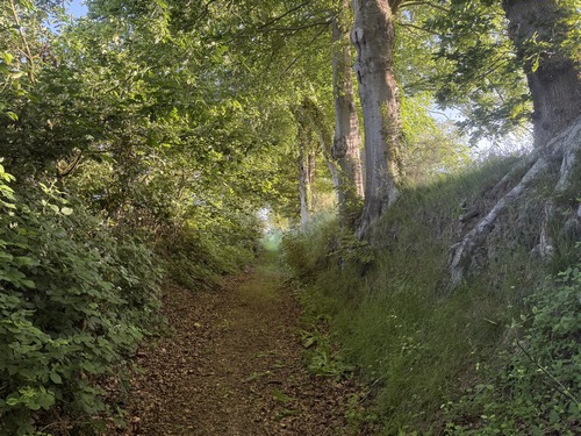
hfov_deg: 71.6
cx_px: 290
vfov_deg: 56.8
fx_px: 403
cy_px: 218
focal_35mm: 24
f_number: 1.78
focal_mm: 6.76
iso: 160
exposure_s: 1/149
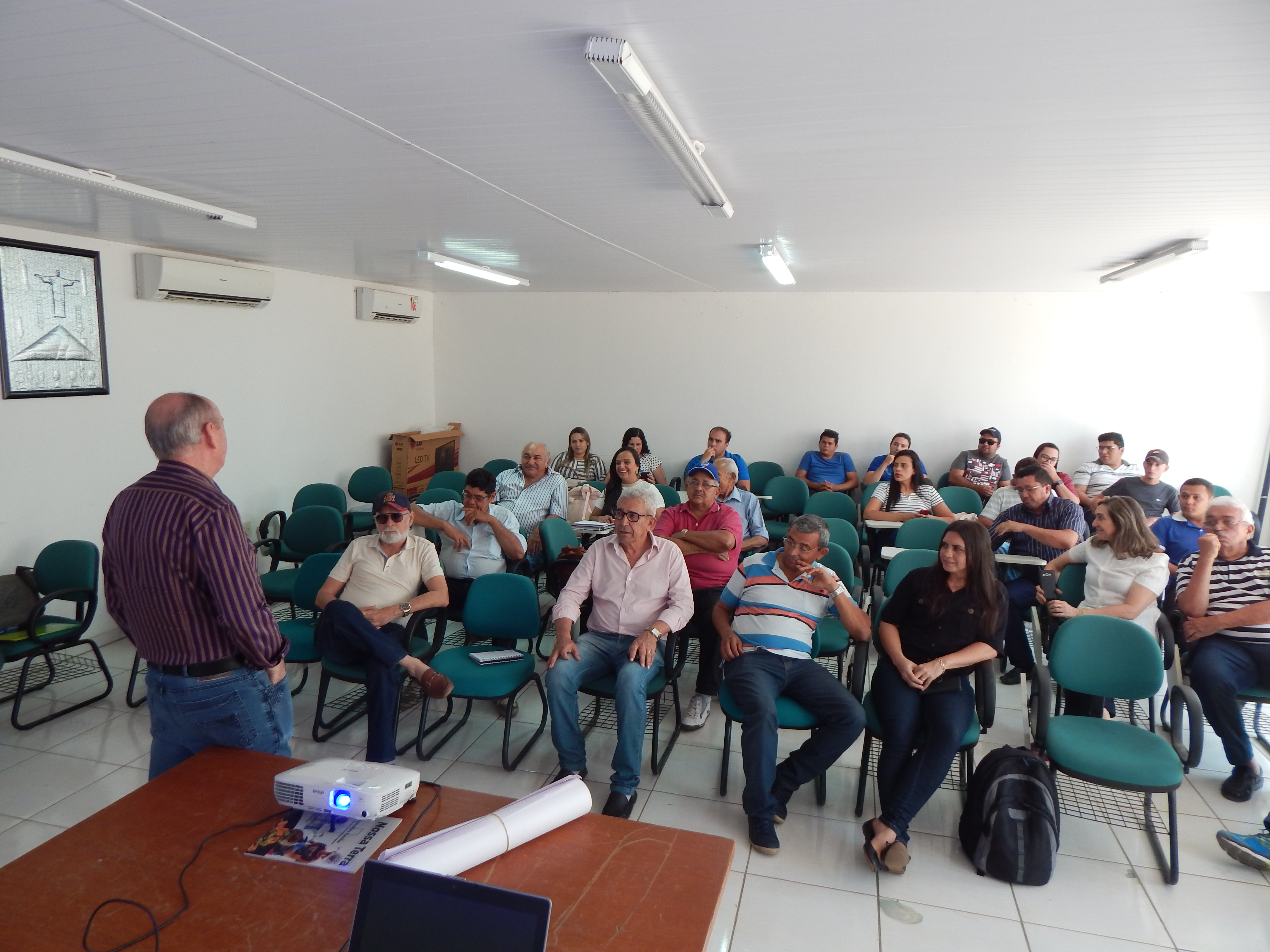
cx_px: 635
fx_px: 807
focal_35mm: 22
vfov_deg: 61.1
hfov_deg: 76.4
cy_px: 476
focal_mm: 4
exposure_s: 1/40
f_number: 3
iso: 125
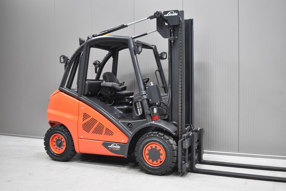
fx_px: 286
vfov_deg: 36.9
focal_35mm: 36
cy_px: 96
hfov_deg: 53.1
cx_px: 143
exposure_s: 1/40
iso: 1600
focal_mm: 24
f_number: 4
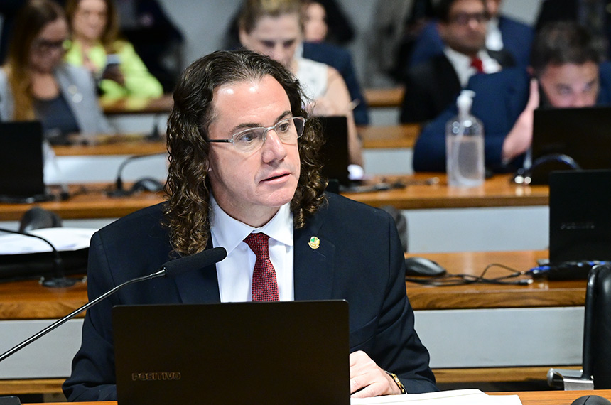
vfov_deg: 10.6
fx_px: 2185
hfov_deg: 15.9
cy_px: 202
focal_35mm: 129
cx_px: 306
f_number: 3.5
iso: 4000
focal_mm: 86
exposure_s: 1/200
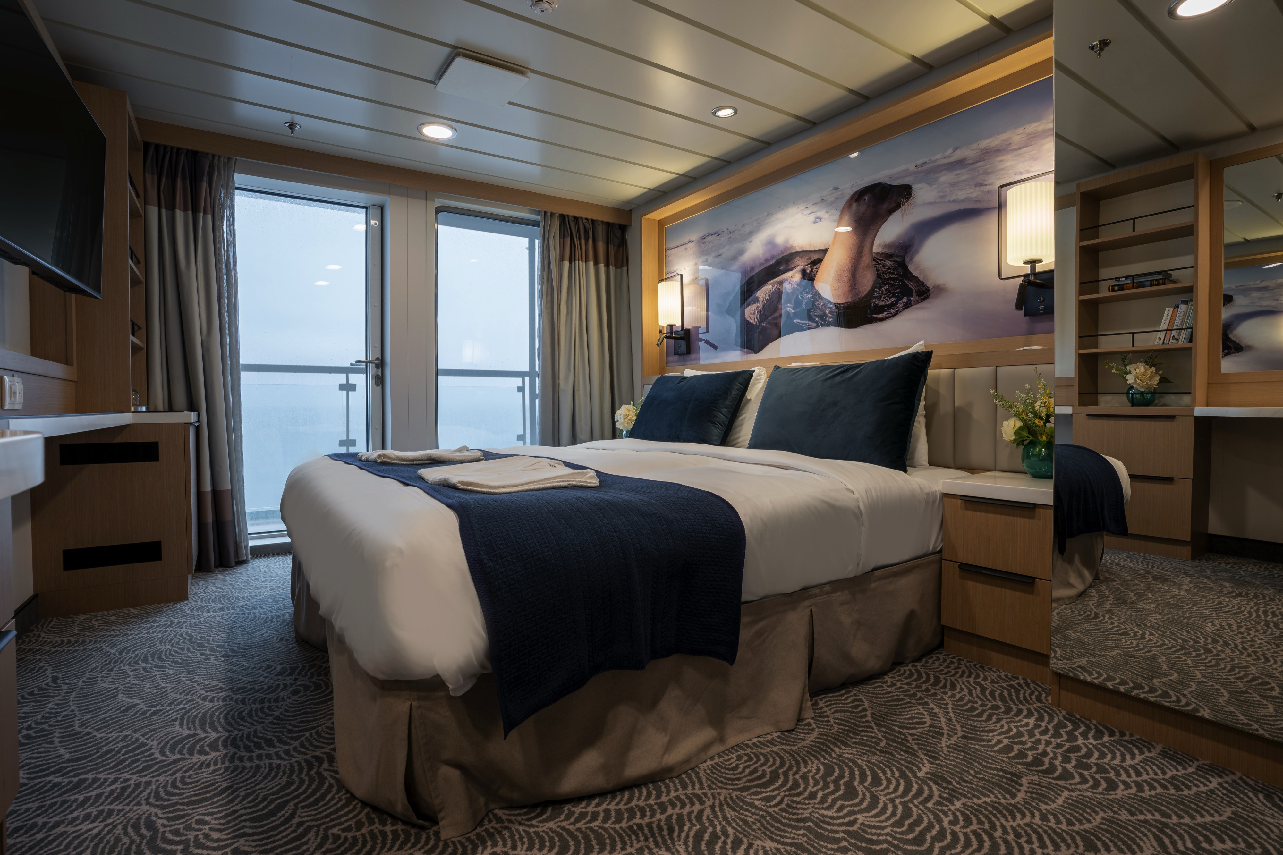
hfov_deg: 93.3
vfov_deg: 70.4
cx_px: 642
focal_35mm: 17
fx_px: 606
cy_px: 428
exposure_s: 1/5
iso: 100
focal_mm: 17
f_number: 10
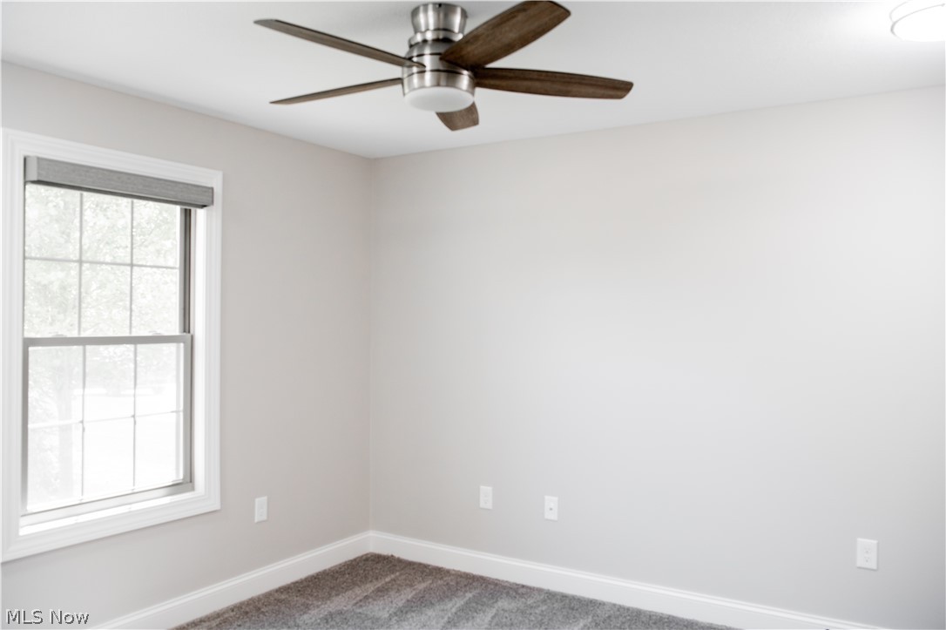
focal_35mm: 30
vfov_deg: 43.6
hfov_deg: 62.0
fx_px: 788
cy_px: 315
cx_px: 473
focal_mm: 30
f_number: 5.6
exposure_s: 1/50
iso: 1000
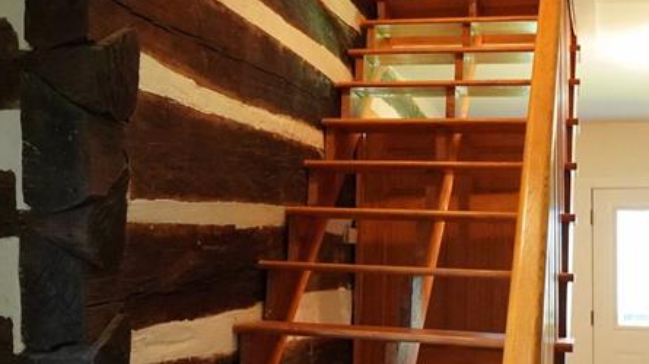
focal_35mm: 54
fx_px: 933
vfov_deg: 22.1
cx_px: 311
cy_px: 208
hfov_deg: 38.4
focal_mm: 15
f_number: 2.8
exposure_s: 1/160
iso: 5000
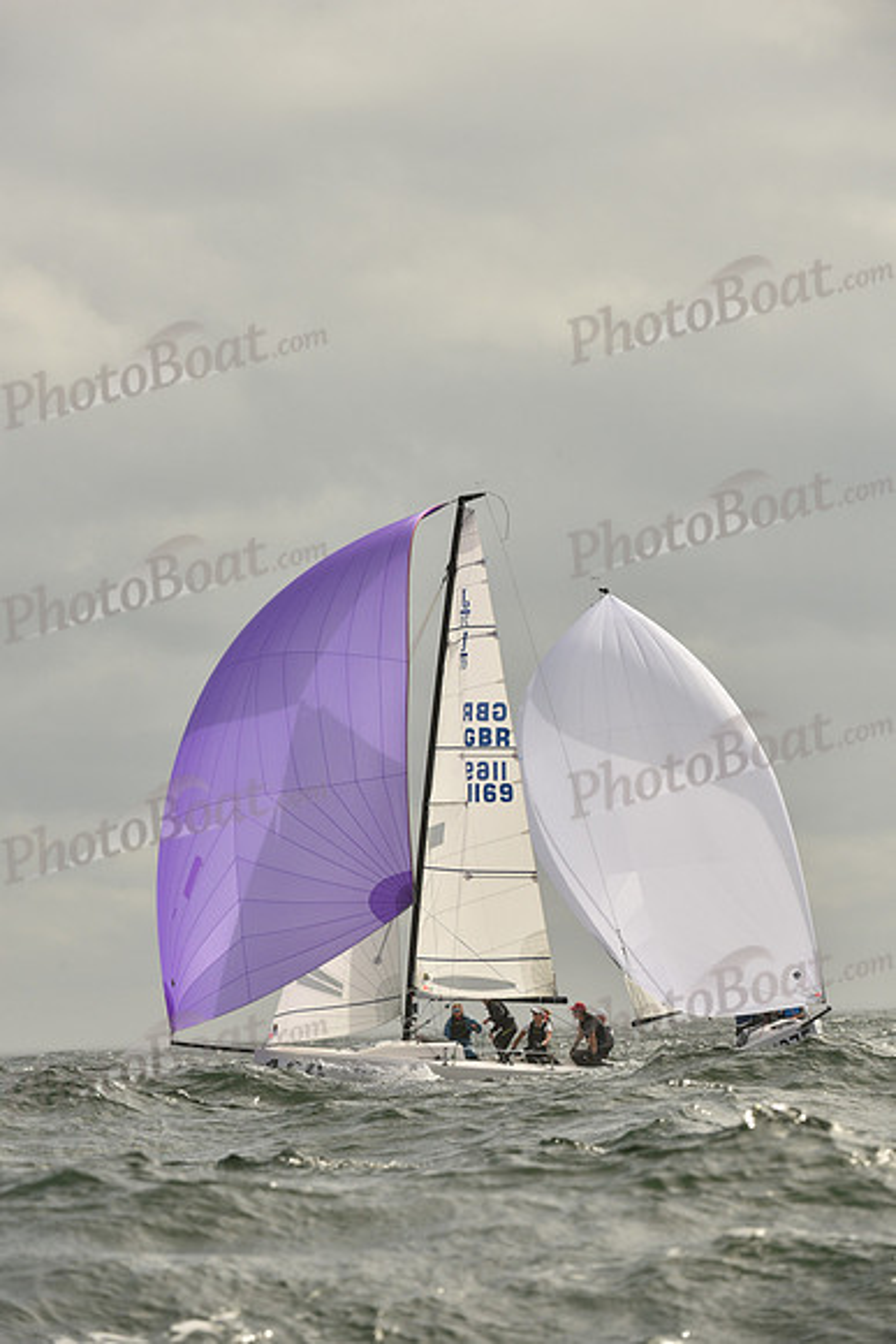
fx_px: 8954
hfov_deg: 5.7
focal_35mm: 240
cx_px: 448
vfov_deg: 8.6
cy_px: 672
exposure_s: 1/1600
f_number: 9
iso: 320
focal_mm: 240
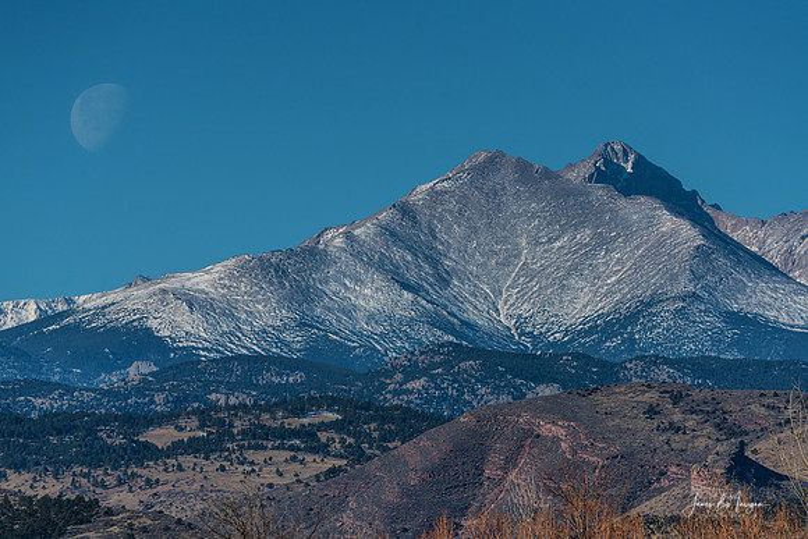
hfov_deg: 5.9
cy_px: 270
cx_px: 404
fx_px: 7857
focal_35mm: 350
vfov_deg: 3.9
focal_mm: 350
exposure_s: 1/2000
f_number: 9
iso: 250
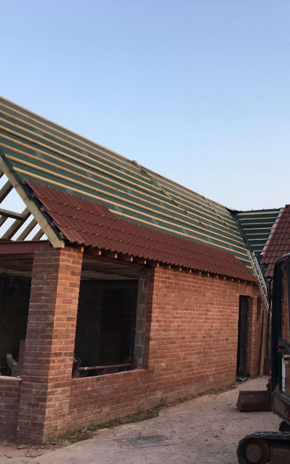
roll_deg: -1.0
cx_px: 269
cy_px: 232
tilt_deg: +9.7
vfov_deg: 47.2
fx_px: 531
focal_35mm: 42
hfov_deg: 29.1
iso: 32
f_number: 2.2
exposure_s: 1/50
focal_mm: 4.15
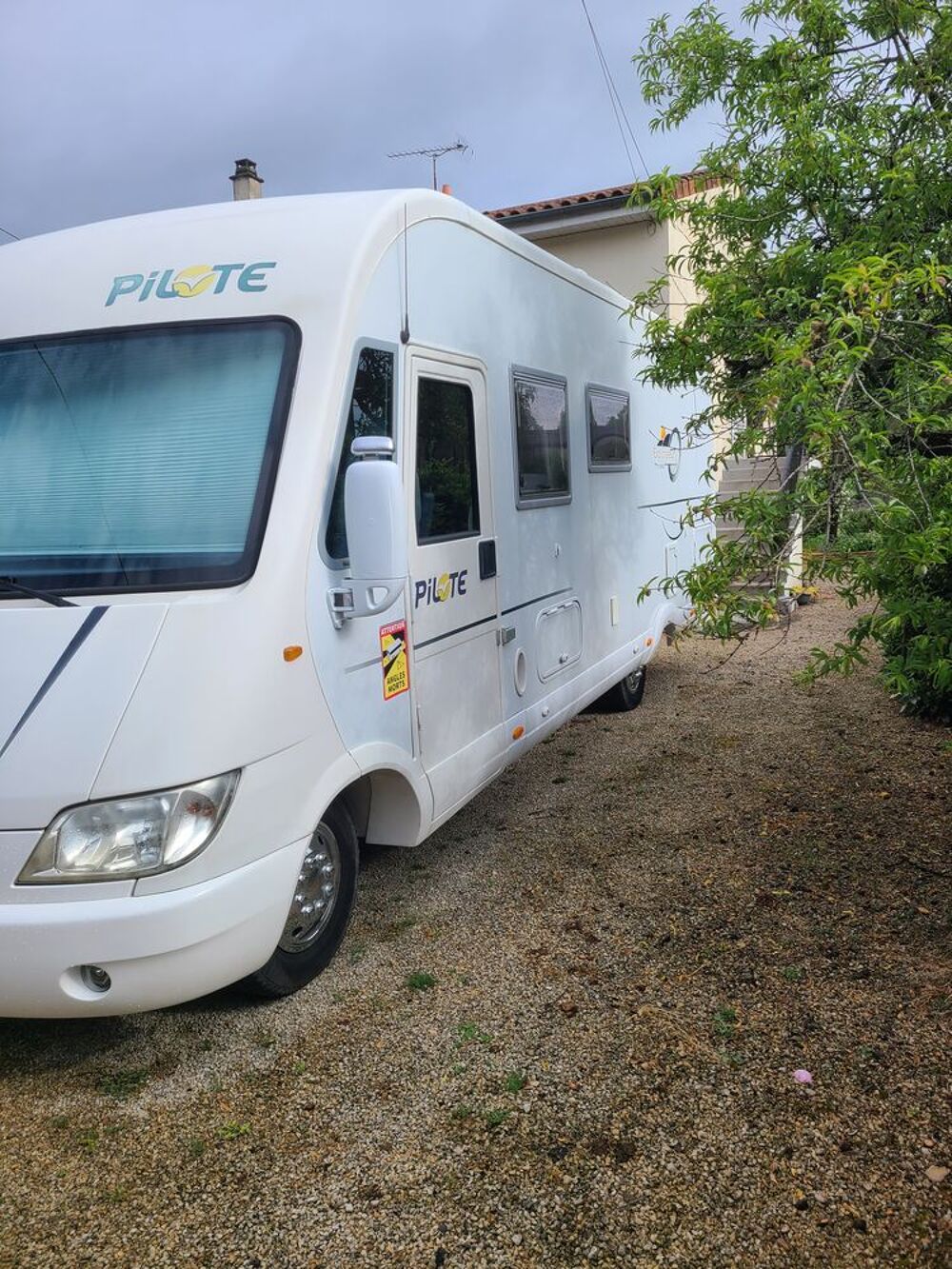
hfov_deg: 53.1
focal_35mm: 26
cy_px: 634
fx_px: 953
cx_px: 476
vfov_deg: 67.3
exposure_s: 1/1709
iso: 40
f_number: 1.8
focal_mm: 5.4
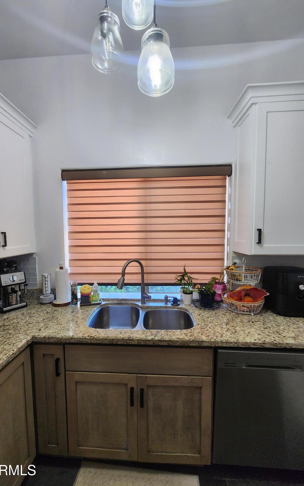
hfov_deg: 78.4
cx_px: 138
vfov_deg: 105.3
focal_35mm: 14
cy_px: 246
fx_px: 186
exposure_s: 1/60
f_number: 2.2
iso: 160
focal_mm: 2.2
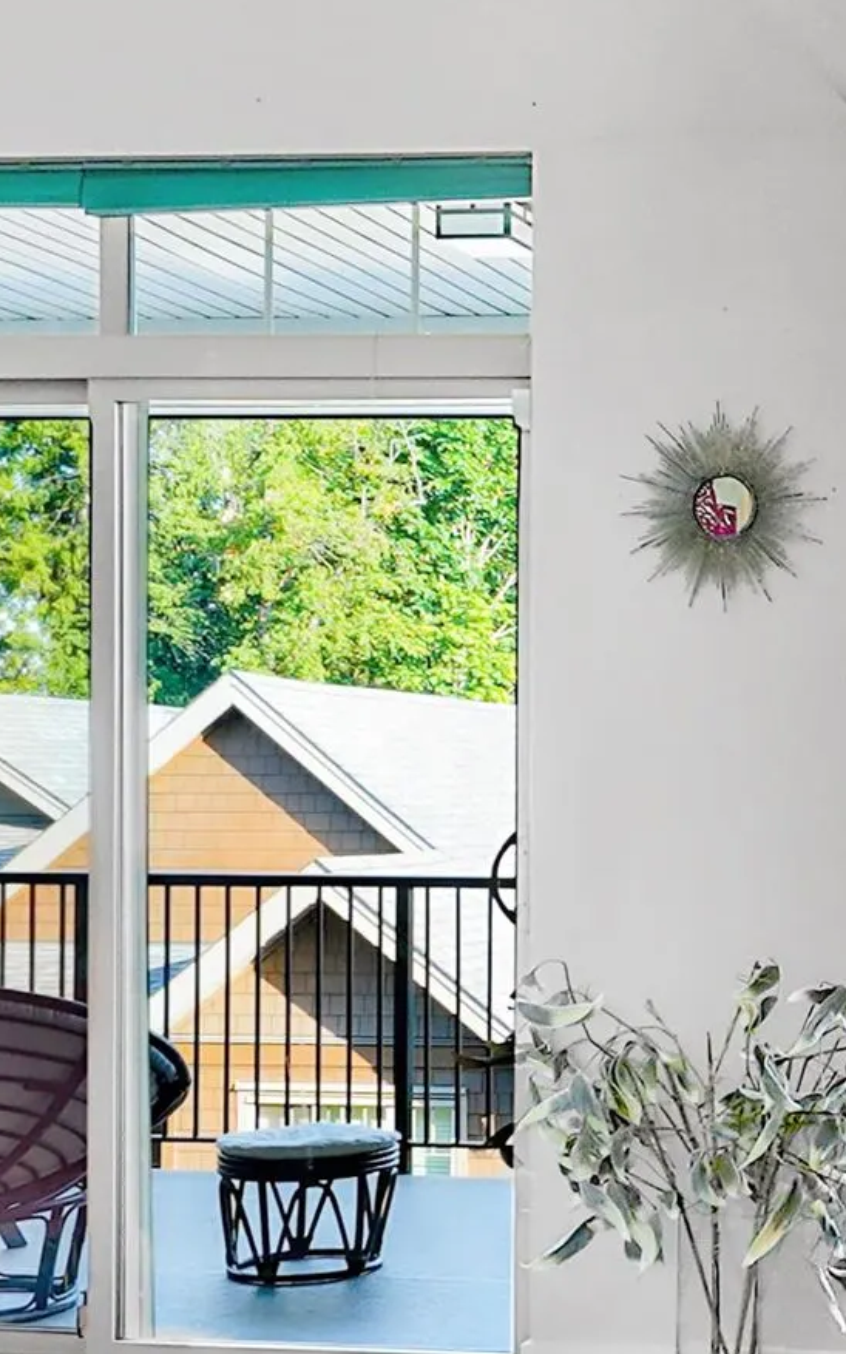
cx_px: 1037
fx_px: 1845
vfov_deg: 40.0
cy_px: 858
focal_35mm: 50
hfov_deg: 23.4
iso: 200
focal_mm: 14
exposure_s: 1/50
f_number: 8
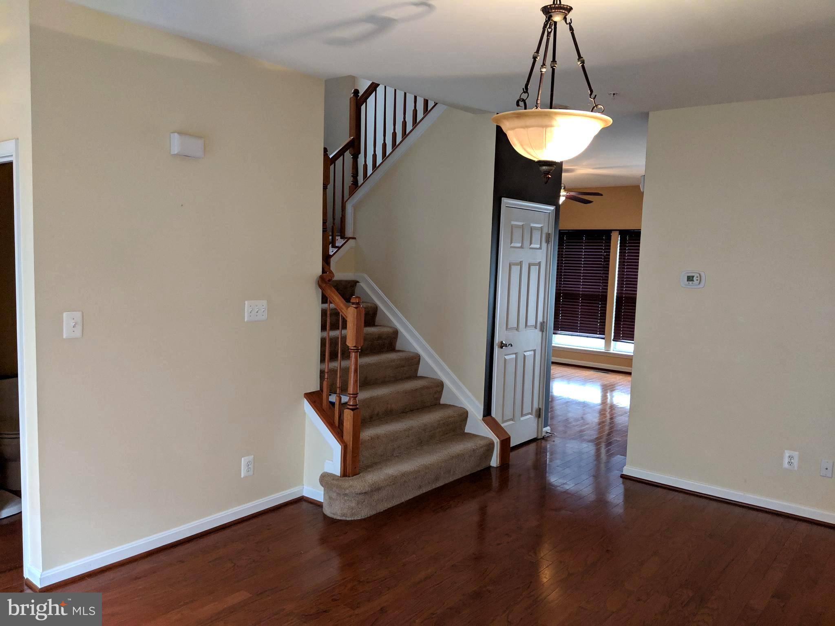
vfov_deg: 51.4
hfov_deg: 65.3
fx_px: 651
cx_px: 418
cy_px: 313
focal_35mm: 27
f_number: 1.8
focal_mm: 4.44
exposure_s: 1/120
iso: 321
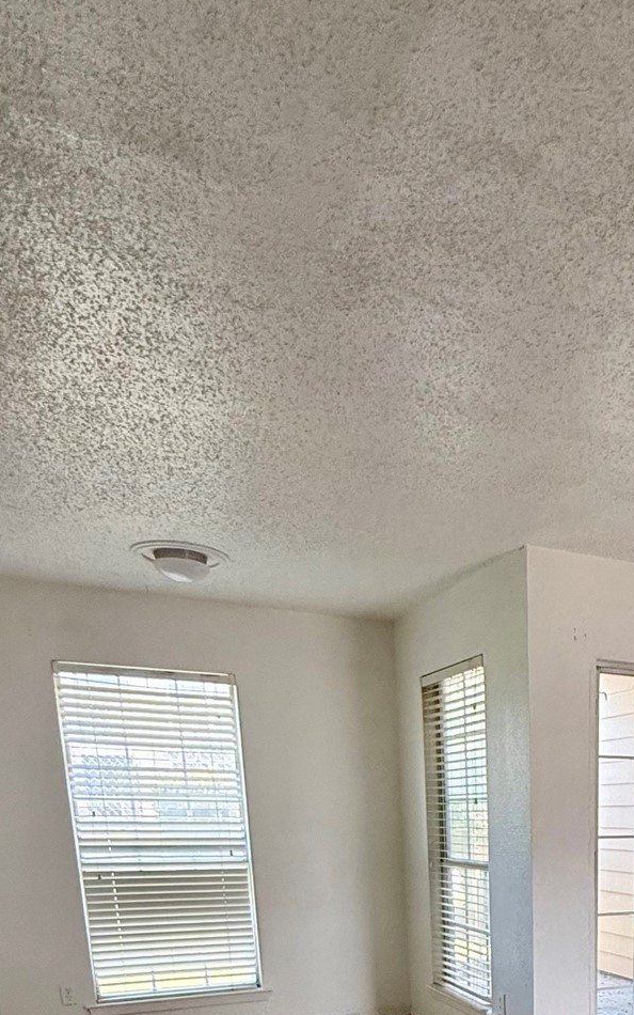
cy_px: 1019
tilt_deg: -12.6
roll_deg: -0.4
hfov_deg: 36.4
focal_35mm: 32
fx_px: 884
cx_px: 597
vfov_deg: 48.7
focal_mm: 2.22
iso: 200
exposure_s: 1/99
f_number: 2.2
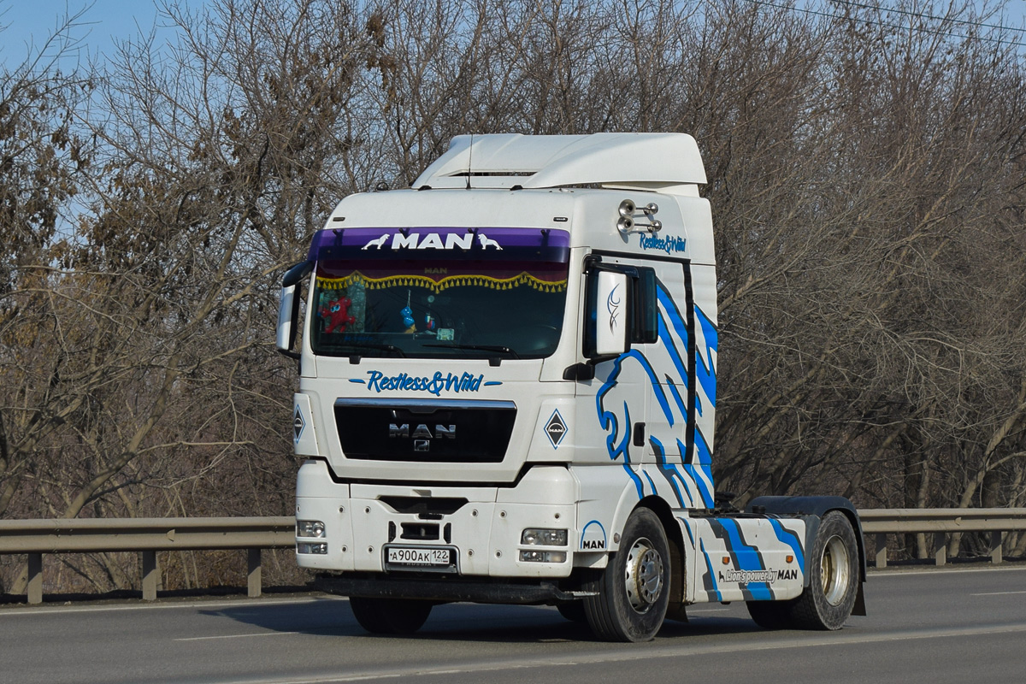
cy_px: 342
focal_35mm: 82
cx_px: 513
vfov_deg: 16.6
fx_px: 2351
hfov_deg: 24.6
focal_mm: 55
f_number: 5.6
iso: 100
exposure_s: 1/1000
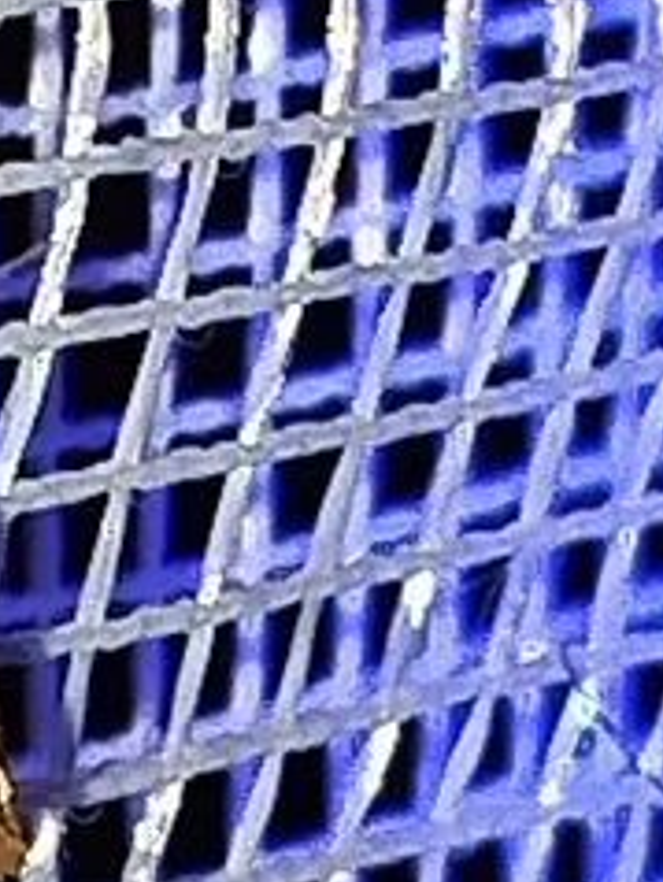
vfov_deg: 4.4
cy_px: 663
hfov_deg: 3.3
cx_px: -189
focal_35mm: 449
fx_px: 11446
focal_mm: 5.31
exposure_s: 1/50
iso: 100
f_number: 1.7
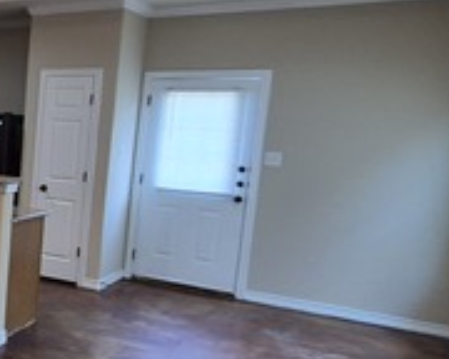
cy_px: 182
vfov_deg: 33.4
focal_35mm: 45
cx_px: -155
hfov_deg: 30.8
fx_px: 598
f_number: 2.2
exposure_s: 1/60
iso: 320
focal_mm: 1.74
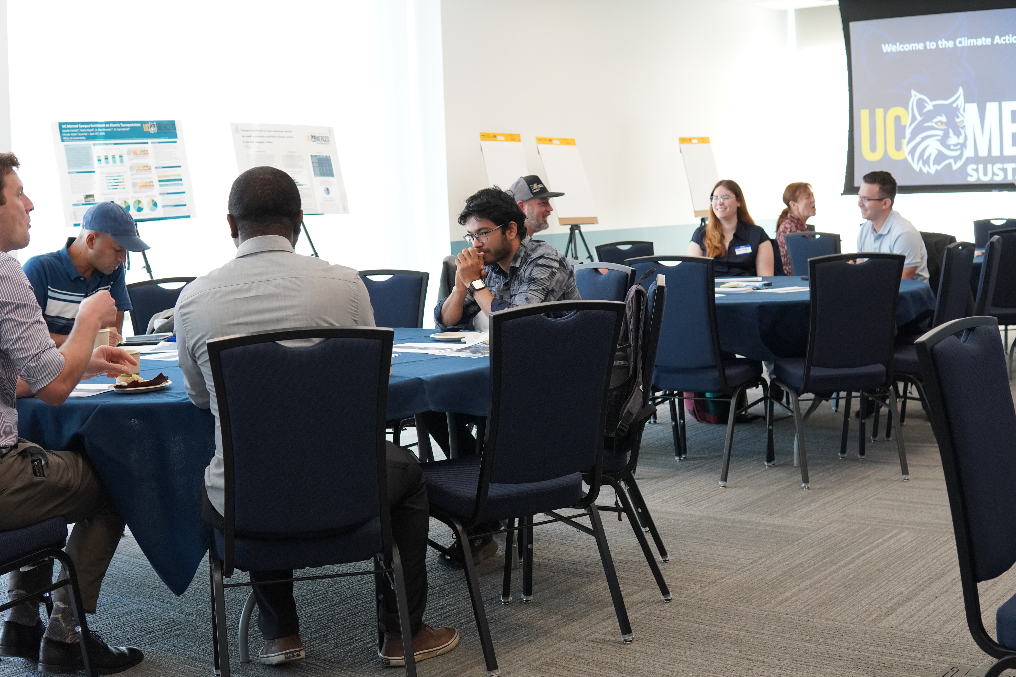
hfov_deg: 43.6
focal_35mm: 45
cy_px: 338
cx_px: 508
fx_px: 1270
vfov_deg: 29.9
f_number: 4
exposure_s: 1/160
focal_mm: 30
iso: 1600
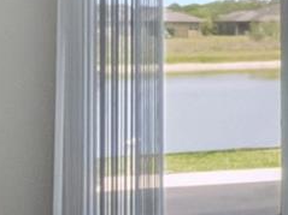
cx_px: 834
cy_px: 28
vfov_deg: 13.8
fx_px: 883
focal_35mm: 106
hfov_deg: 11.6
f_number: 14
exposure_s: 1/160
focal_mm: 11
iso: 5000
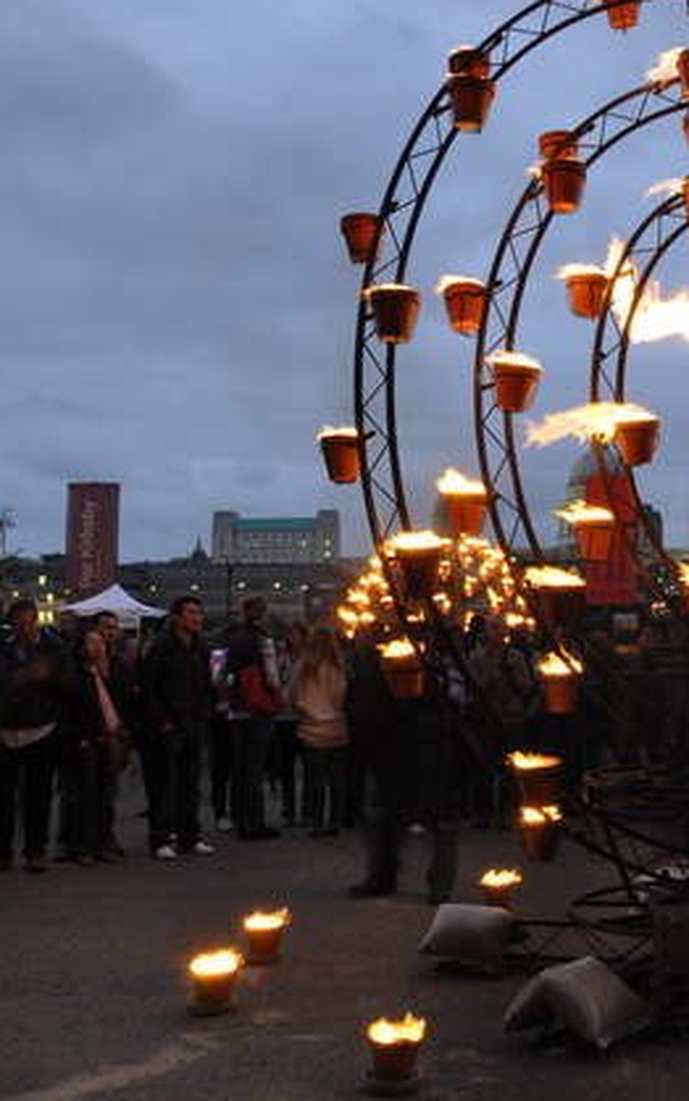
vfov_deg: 47.2
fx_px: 1261
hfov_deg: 29.0
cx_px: 650
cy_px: 545
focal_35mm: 42
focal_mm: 18
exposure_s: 1.3
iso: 400
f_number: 13
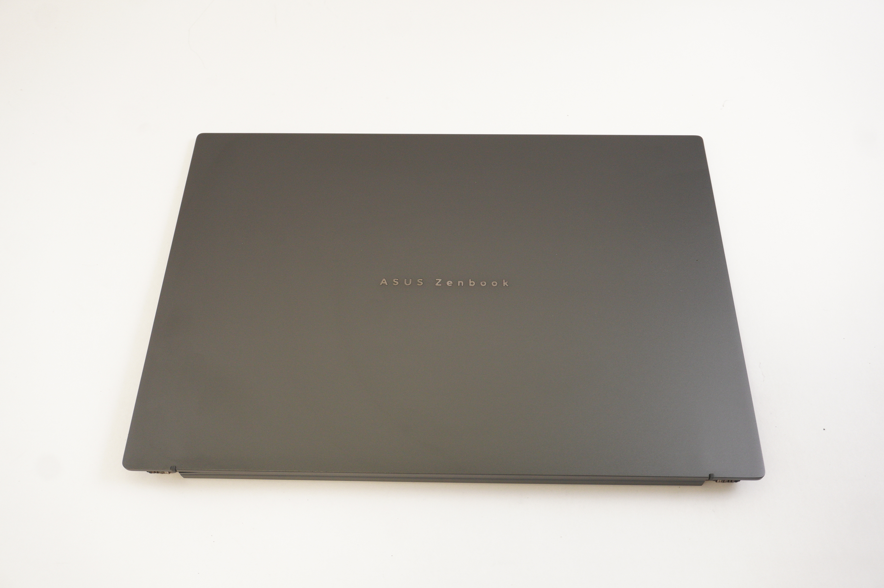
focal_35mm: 34
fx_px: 846
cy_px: 294
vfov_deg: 38.3
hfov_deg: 55.1
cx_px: 442
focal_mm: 23
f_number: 5.6
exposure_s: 1/30
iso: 1000
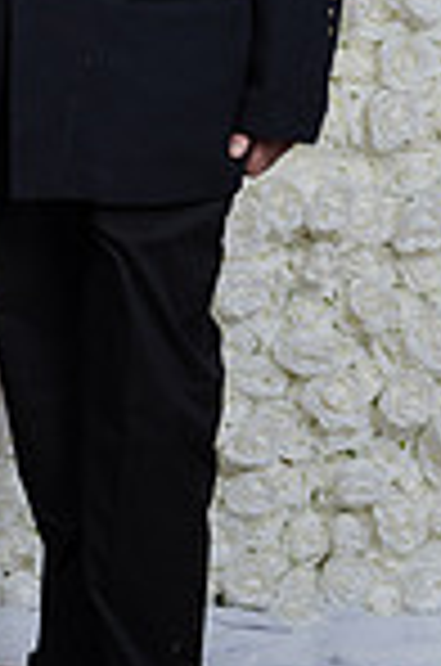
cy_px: 9
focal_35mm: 131
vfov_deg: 15.4
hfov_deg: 10.2
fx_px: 2418
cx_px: -112
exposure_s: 1/200
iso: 500
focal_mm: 43
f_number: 5.6
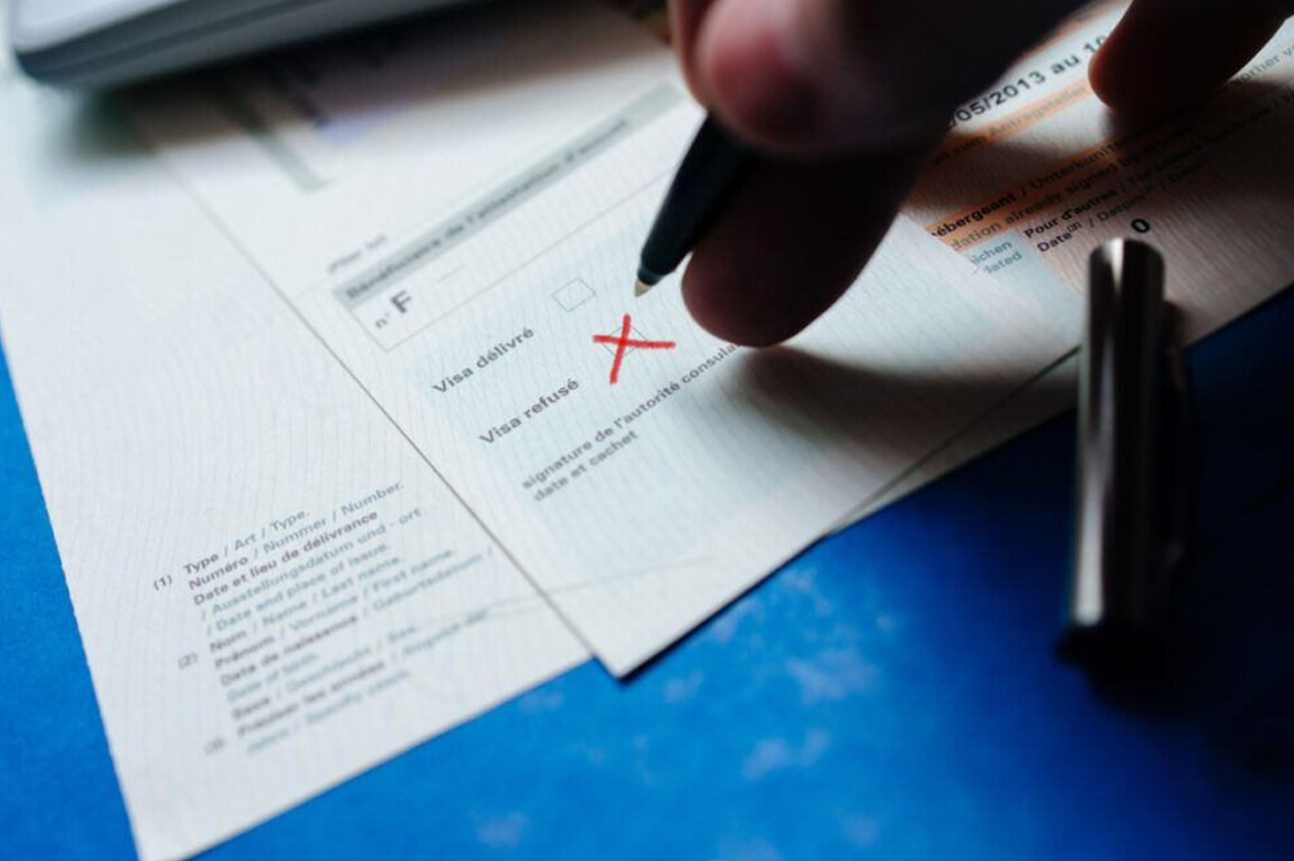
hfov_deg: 41.9
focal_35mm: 47
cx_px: 630
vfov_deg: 28.6
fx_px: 1688
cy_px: 431
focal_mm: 45
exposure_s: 1/320
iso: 320
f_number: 4.5
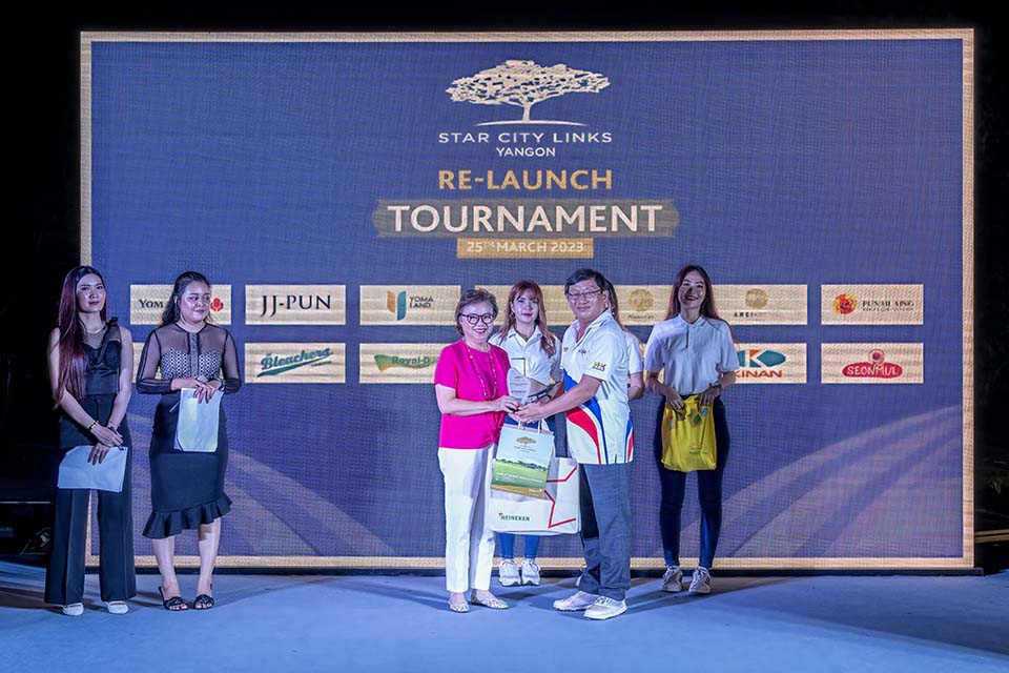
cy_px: 336
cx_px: 504
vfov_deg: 37.9
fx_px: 981
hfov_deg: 54.4
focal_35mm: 35
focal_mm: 35
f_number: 3.5
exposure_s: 1/200
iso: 900
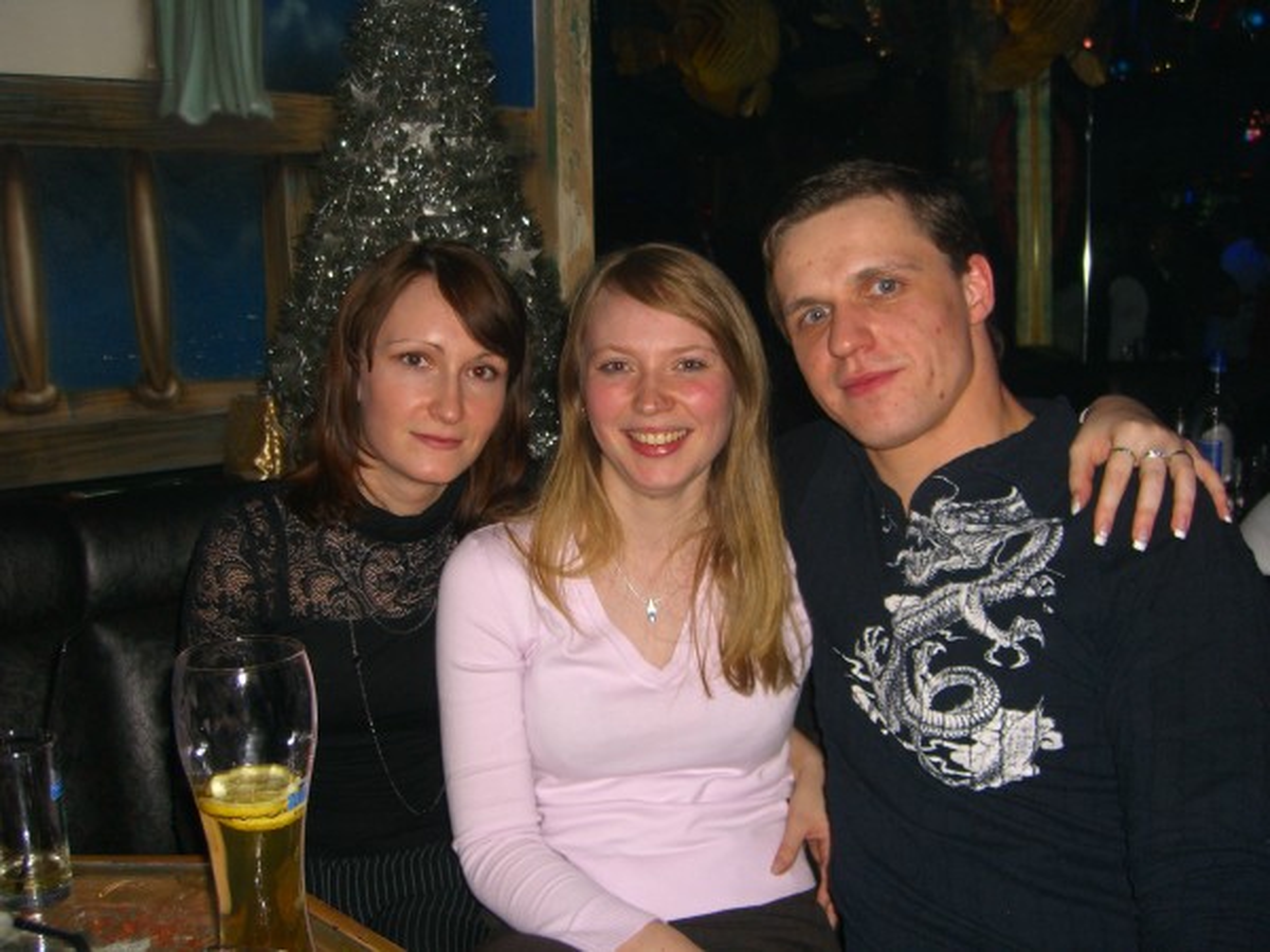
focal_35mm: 38
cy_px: 476
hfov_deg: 49.0
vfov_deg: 37.7
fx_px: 1394
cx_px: 635
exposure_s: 1/60
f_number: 2.8
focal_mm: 7.9
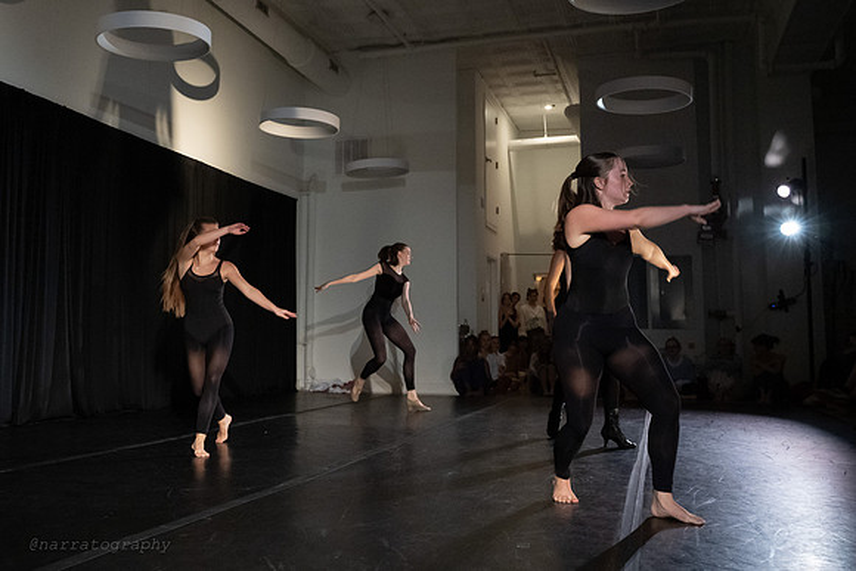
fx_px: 868
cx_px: 348
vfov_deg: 36.3
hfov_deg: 52.2
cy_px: 228
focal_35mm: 37
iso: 6400
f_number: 4
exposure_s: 1/400
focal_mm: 28
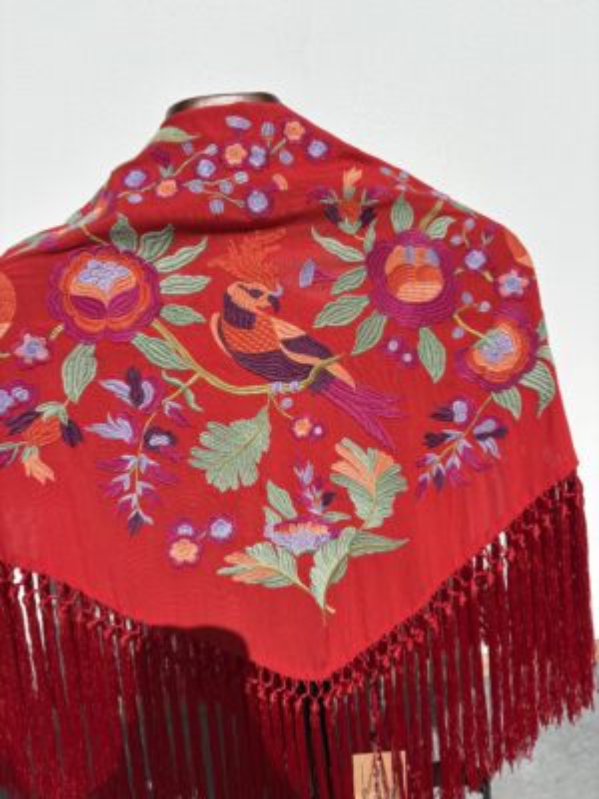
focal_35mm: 26
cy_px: 400
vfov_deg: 67.3
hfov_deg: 53.1
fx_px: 600
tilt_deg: -4.2
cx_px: 300
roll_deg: +6.3
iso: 50
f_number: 1.6
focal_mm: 5.96
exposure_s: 1/6993
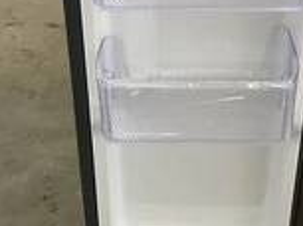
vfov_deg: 19.1
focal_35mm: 76
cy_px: 48
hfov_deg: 25.6
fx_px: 664
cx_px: 202
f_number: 1.8
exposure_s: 1/60
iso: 125
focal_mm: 3
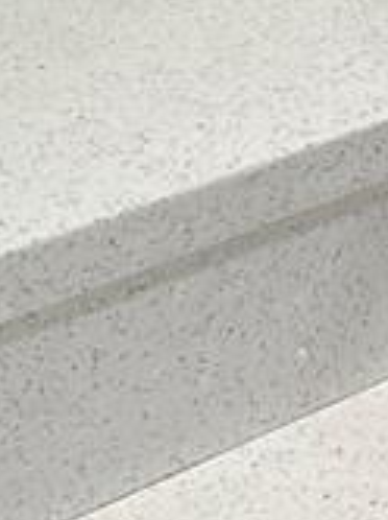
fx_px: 2817
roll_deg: -2.2
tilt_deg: -18.4
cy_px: -207
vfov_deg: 10.3
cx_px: 651
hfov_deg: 7.7
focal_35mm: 188
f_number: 1.6
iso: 64
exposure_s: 1/120
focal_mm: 4.2
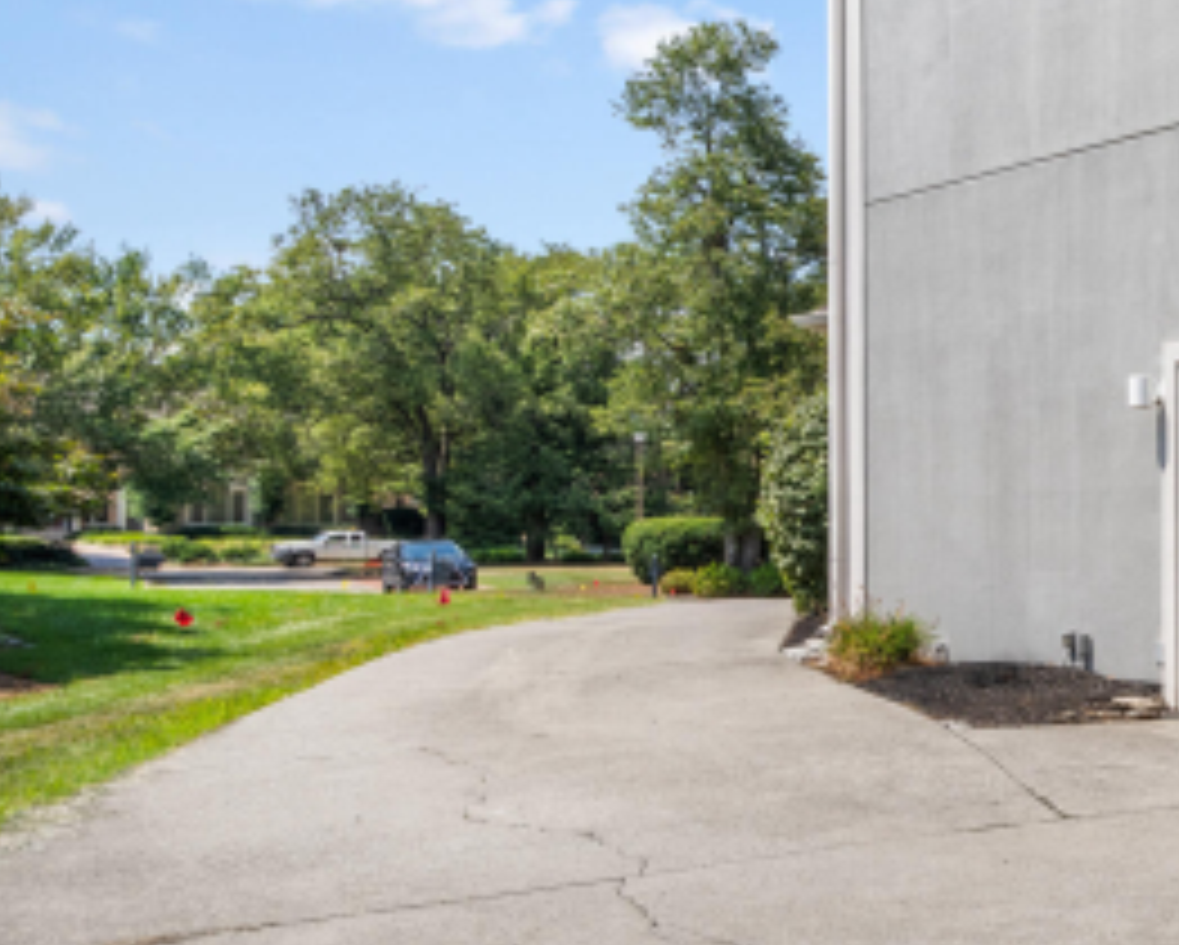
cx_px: 1665
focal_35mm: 43
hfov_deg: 30.0
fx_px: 1502
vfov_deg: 34.8
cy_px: 562
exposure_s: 1/800
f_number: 10
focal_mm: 16
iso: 400
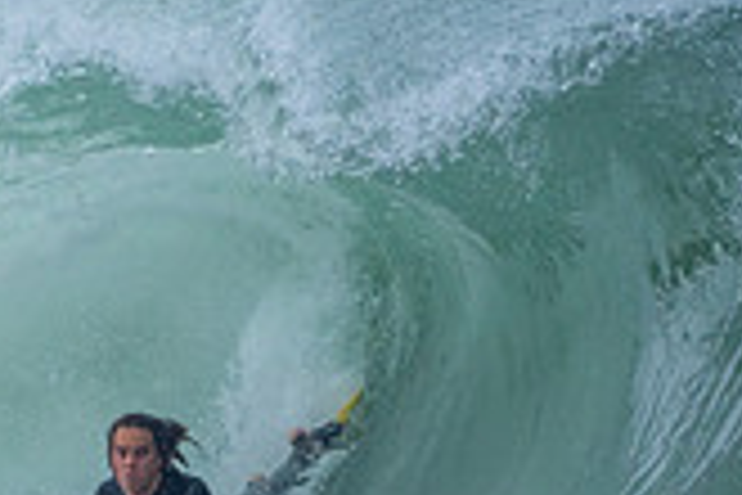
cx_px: 18
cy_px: 596
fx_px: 54347
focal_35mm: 2637
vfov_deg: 0.5
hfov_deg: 0.8
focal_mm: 500
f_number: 5.6
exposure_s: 1/1000
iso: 500
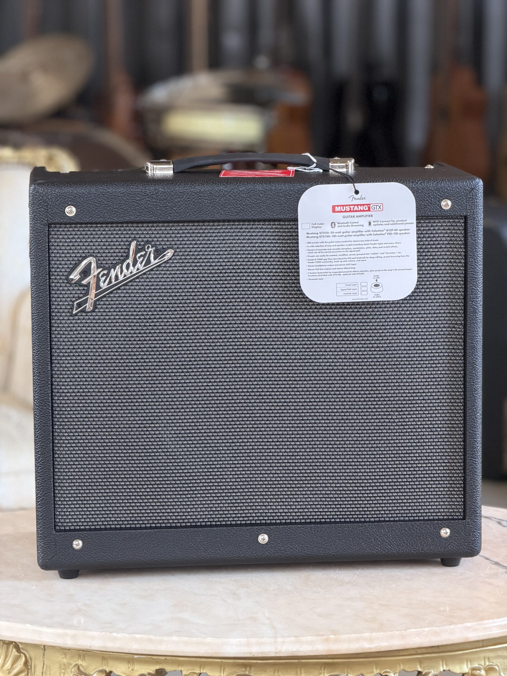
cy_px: 338
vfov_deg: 19.6
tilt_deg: -11.3
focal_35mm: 100
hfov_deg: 14.8
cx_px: 254
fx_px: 1953
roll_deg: -0.3
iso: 320
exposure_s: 1/121
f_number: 2.8
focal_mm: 16.89
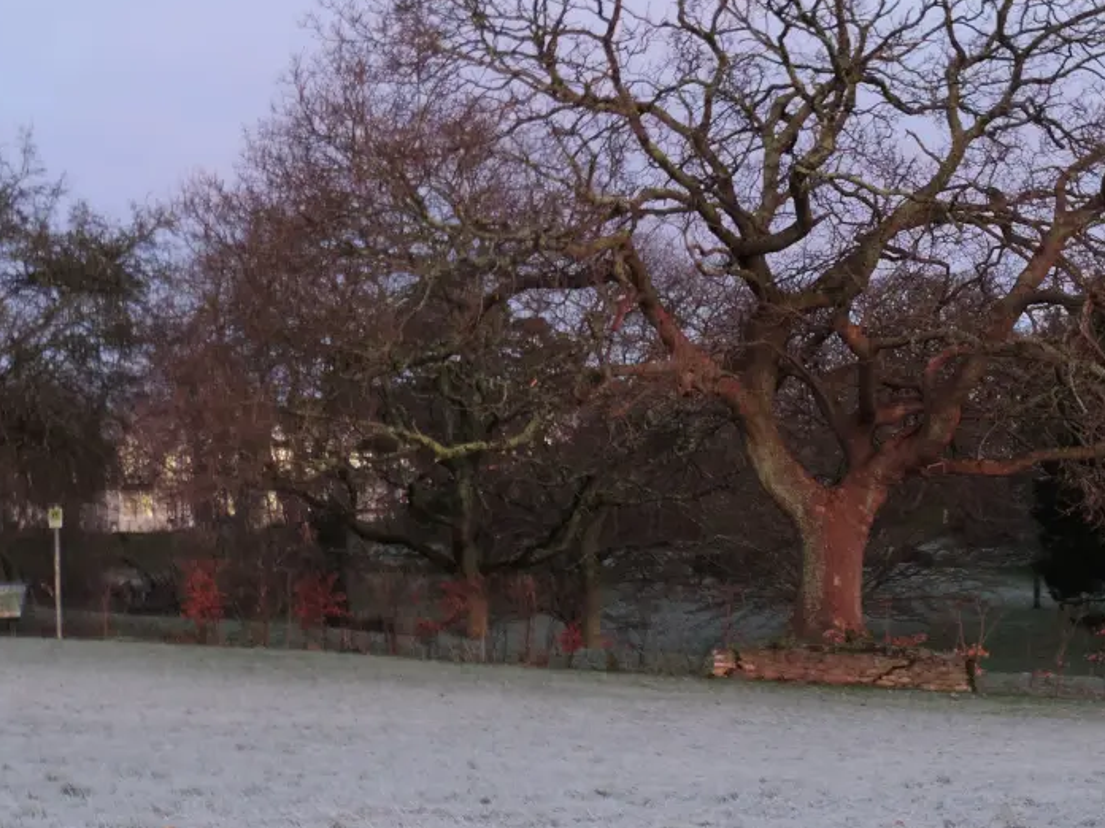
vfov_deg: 18.2
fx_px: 2586
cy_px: 404
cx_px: 854
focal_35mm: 81
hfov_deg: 23.8
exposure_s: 1/1.6
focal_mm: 8.3
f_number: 7.8
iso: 80
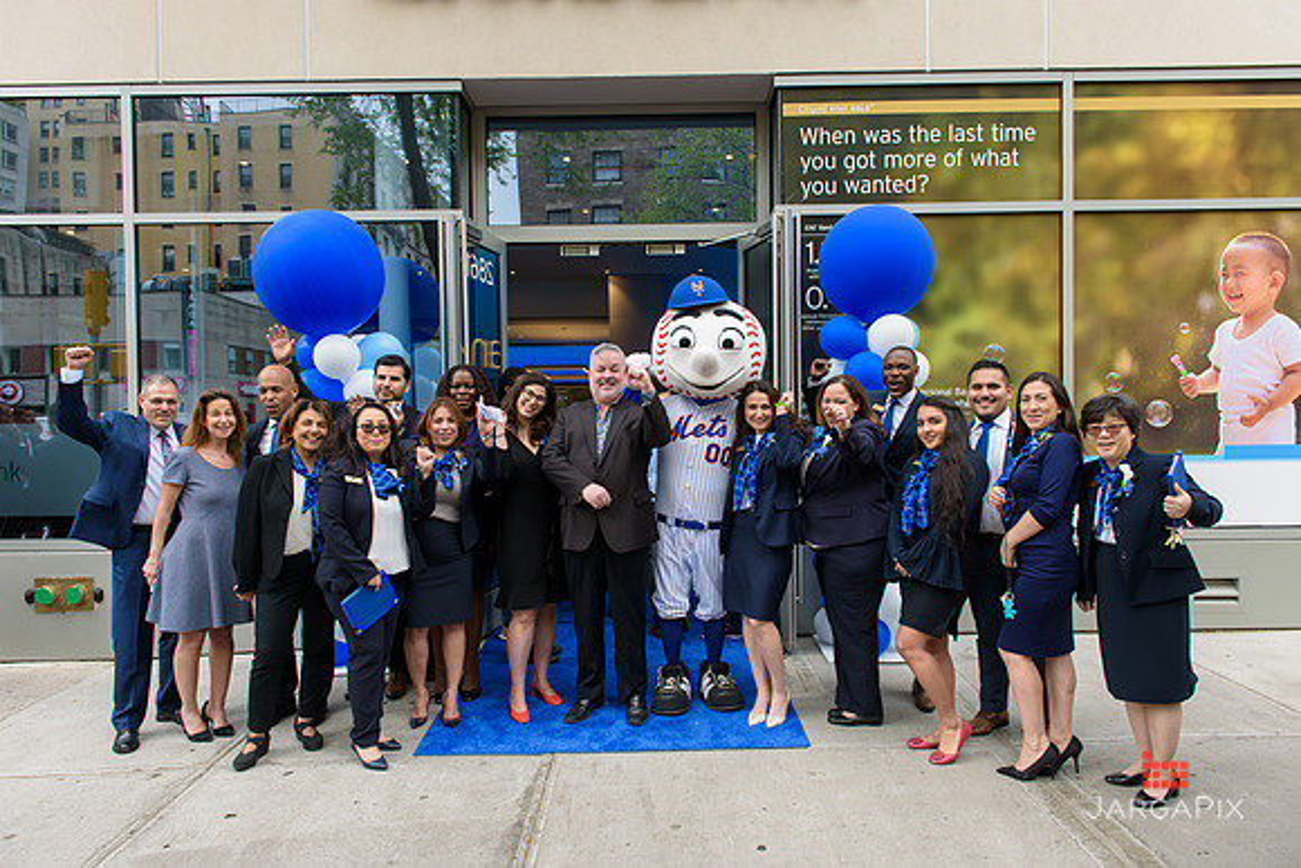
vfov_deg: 53.2
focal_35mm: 24
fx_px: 867
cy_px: 434
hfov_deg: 73.7
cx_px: 650
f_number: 5
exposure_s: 1/250
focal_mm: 24
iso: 200
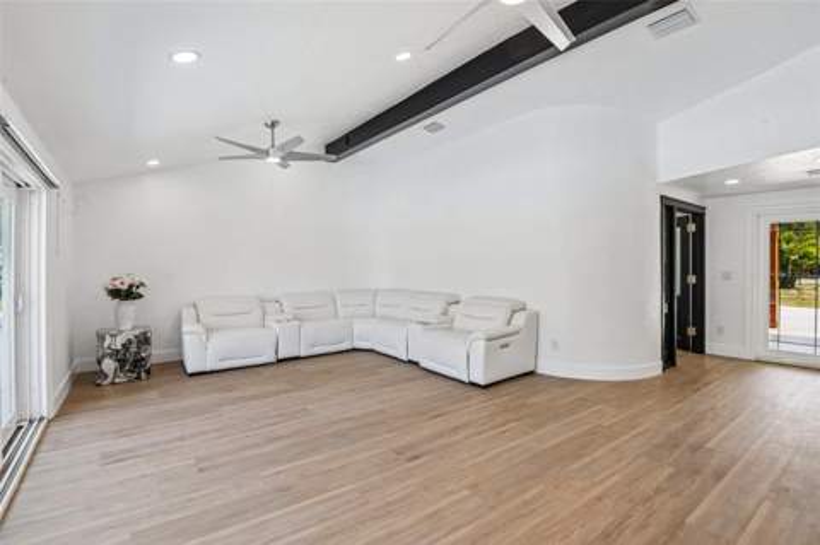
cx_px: 410
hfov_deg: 96.8
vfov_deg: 73.6
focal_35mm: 16
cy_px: 272
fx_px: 364
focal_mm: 16
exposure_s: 1/80
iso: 400
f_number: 8
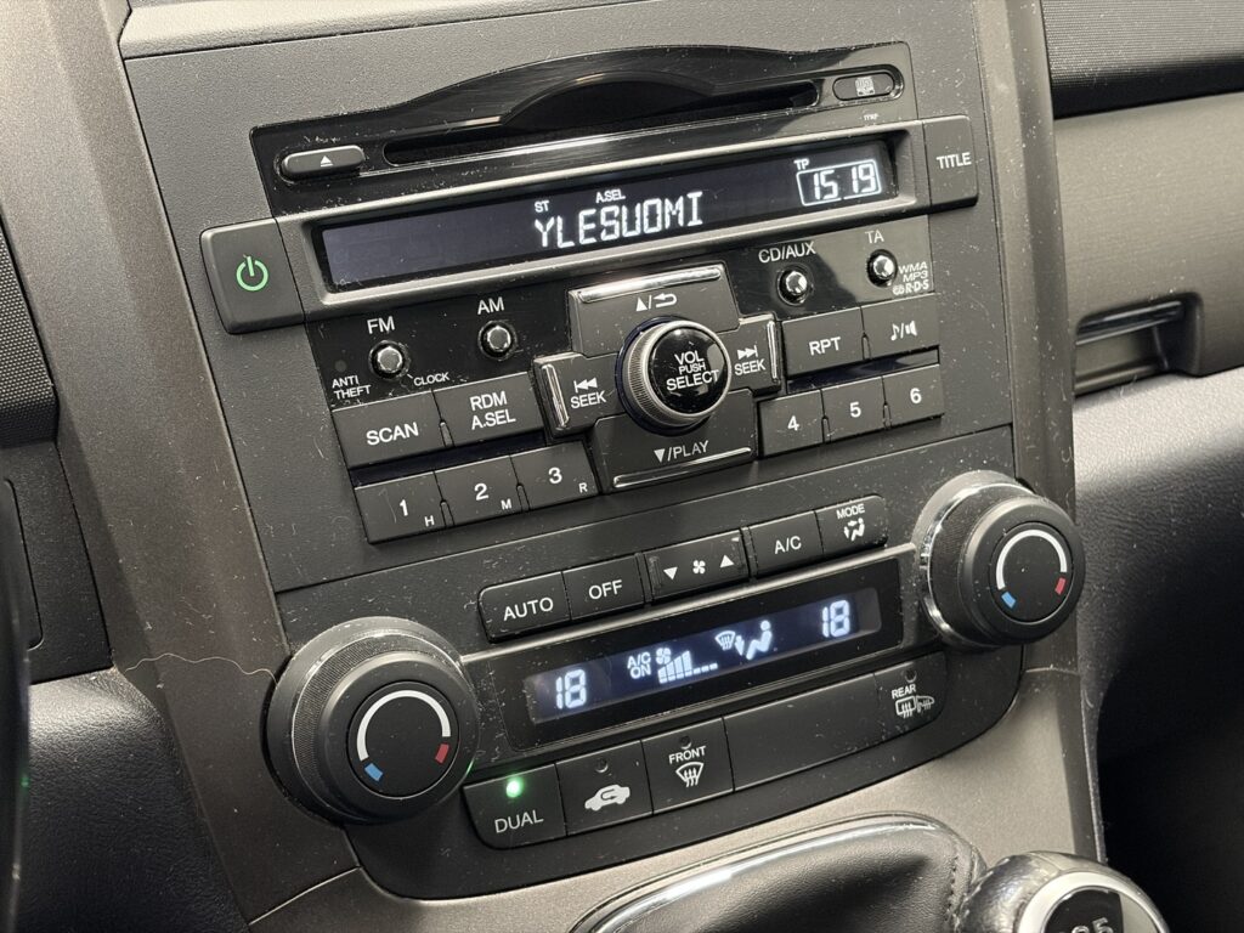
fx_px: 1869
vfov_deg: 28.0
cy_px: 466
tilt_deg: -28.0
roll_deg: +0.1
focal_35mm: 52
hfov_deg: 36.8
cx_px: 622
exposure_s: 1/25
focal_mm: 5.96
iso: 400
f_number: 1.6
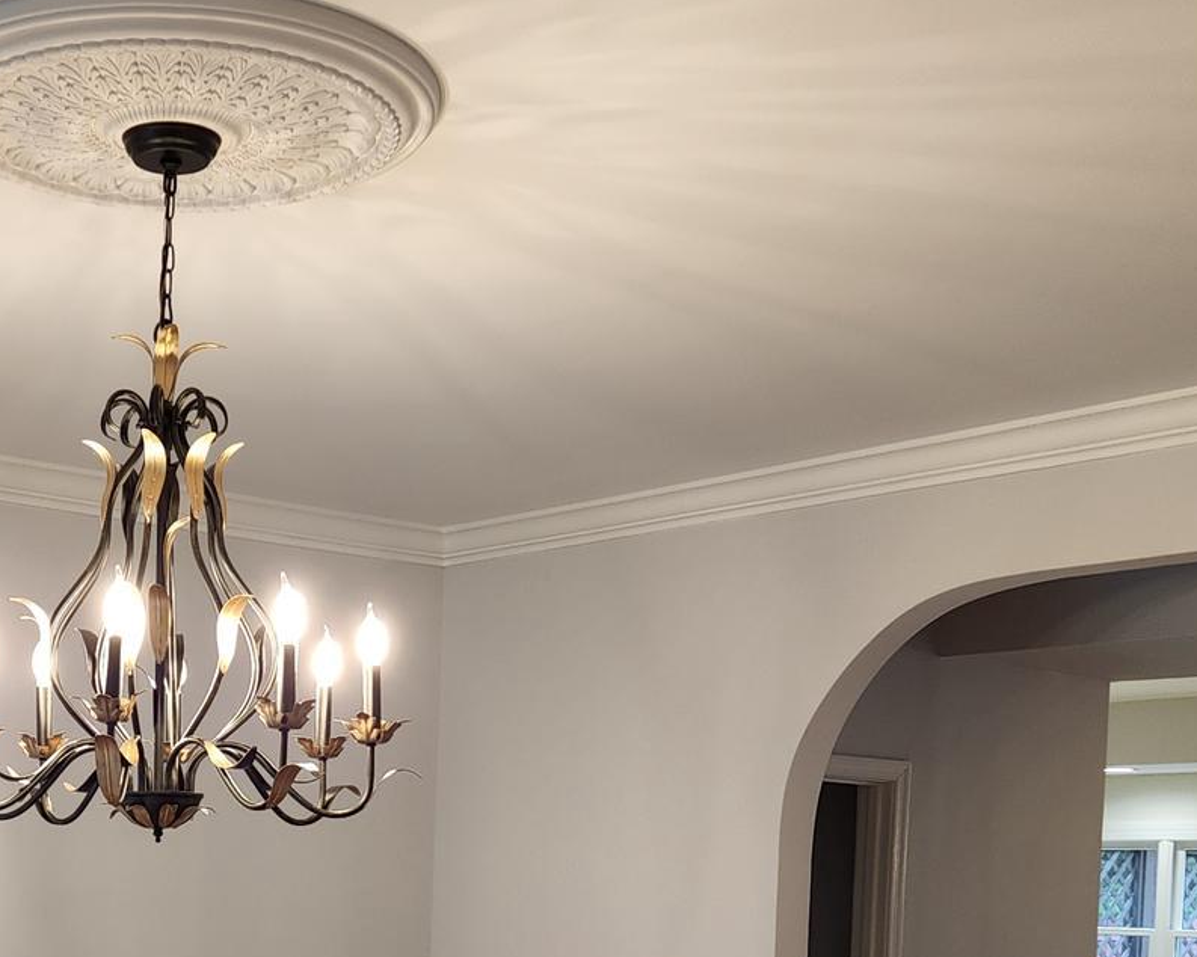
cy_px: 1004
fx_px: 2054
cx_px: 180
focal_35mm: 58
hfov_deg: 31.3
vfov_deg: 24.7
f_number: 1.8
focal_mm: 5.4
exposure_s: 1/120
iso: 160
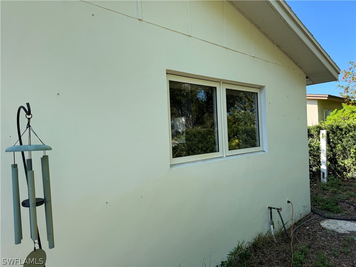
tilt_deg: +0.5
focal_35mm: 24
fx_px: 247
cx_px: 178
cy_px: 134
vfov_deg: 56.8
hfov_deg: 71.6
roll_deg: +3.4
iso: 80
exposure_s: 1/1151
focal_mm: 6.76
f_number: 1.78
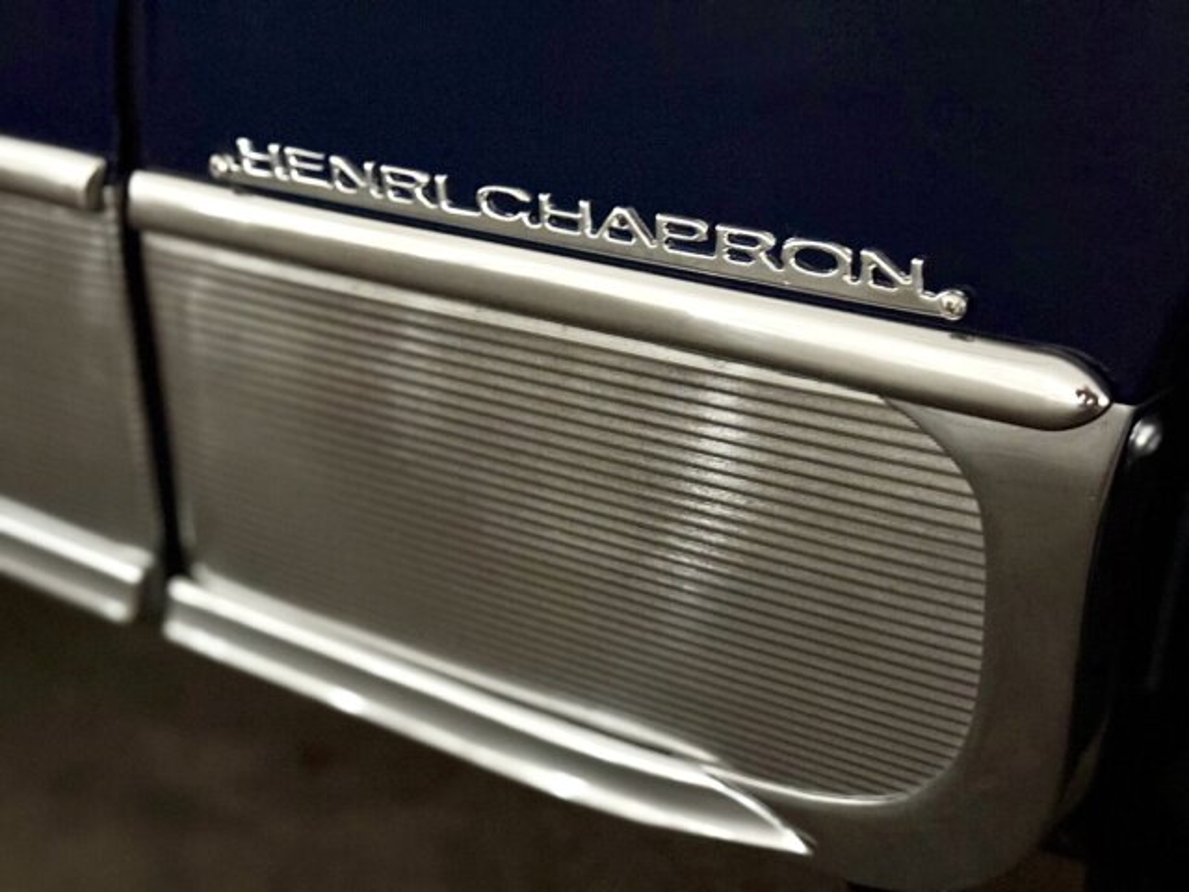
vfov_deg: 30.3
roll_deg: +0.7
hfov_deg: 39.7
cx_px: 594
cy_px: 446
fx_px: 1649
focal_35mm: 48
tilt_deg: -28.9
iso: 2500
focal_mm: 6.76
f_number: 1.78
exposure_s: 1/15
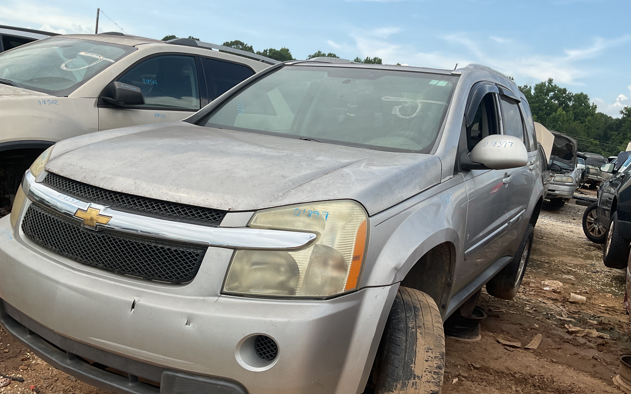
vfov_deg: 40.4
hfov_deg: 61.2
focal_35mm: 31
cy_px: 233
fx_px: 533
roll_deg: -7.6
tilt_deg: -13.1
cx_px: 315
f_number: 1.8
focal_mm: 3
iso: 16
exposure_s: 1/1342
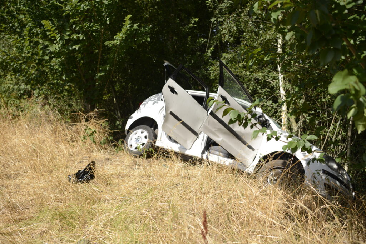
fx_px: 458
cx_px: 183
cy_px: 122
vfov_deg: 29.9
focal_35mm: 45
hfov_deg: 43.6
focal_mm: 45
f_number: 3.5
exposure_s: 1/1000
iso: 100
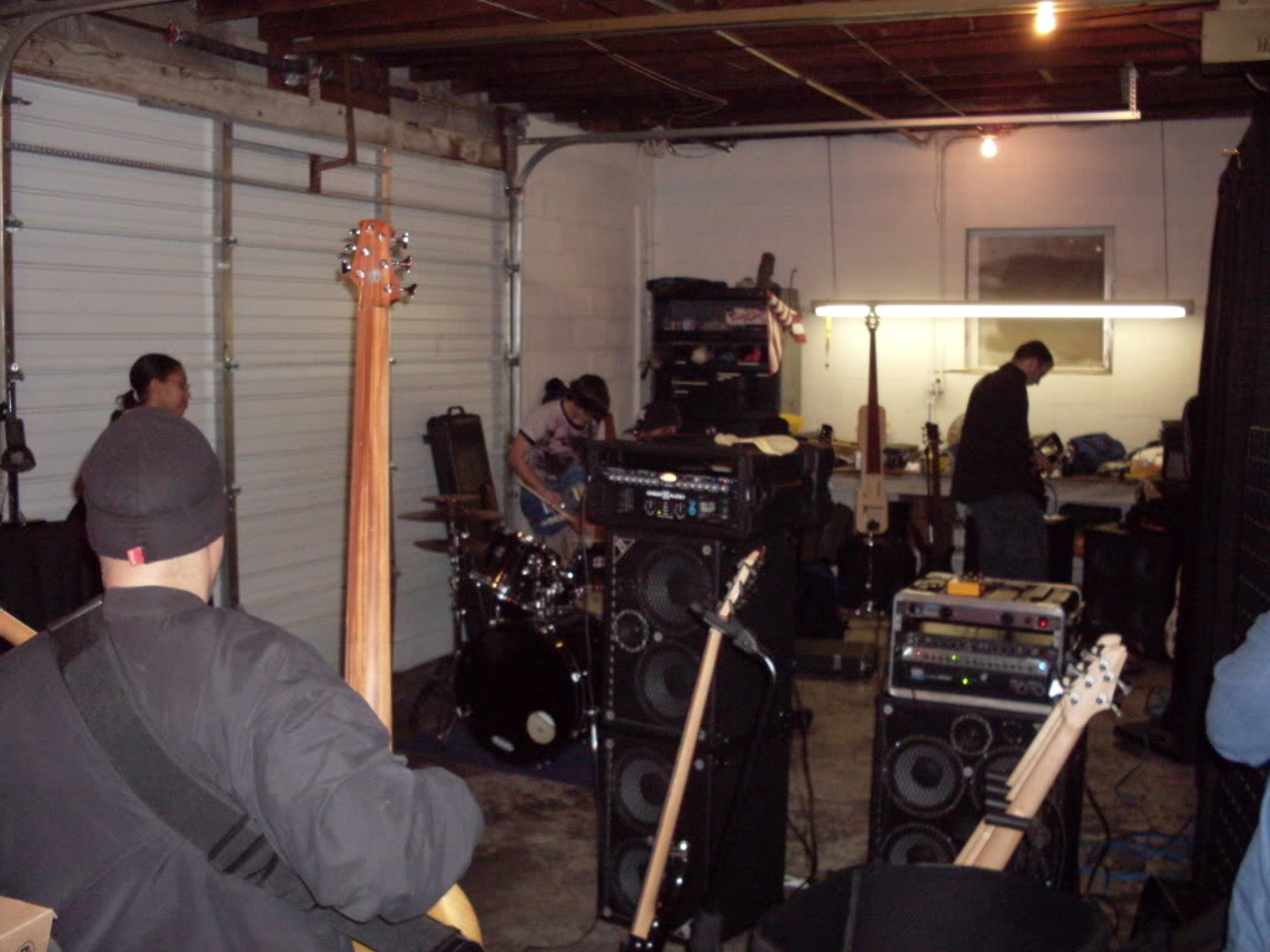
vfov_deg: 37.7
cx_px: 635
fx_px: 1394
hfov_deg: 49.0
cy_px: 476
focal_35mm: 38
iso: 240
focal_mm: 6.3
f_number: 2.8
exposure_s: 1/45
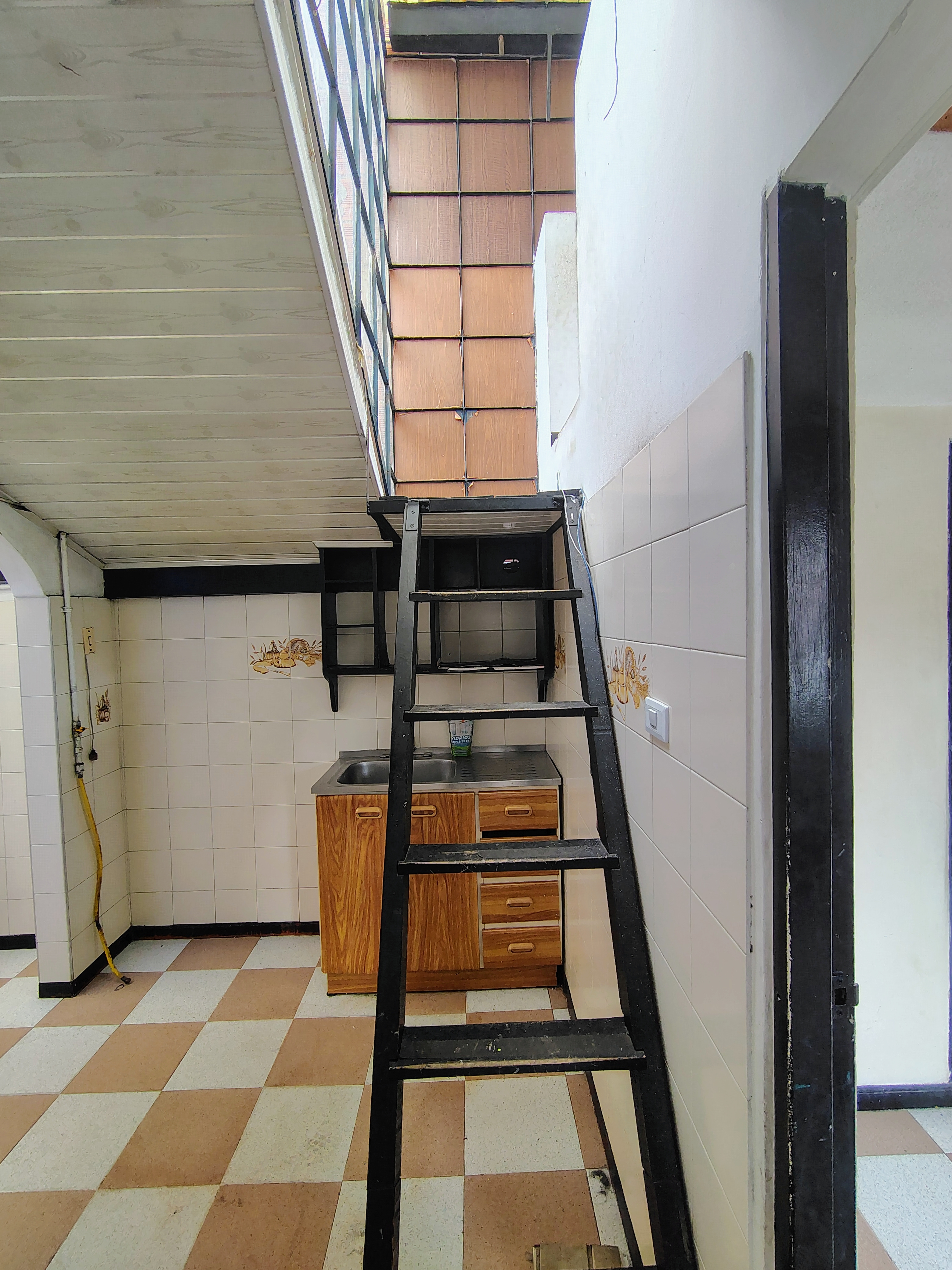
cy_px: 635
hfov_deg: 78.1
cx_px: 476
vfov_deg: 94.5
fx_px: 587
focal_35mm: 16
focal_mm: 2.13
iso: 276
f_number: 2.2
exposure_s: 1/60
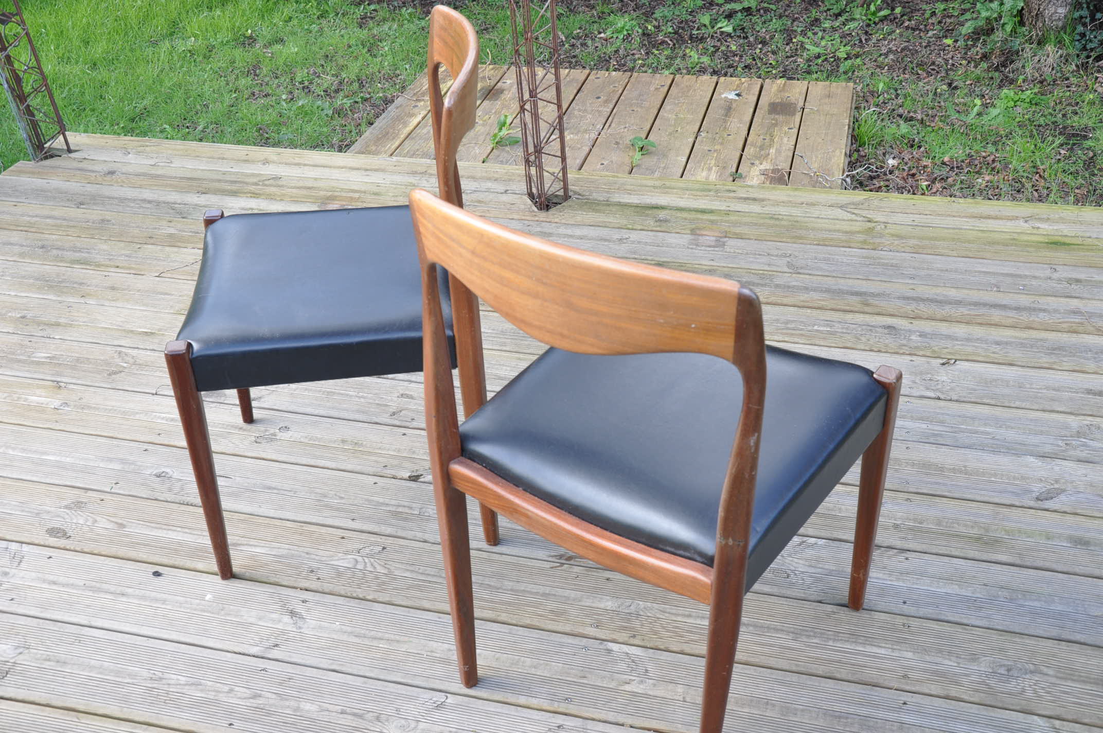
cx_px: 552
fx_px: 1148
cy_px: 366
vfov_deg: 35.4
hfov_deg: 51.3
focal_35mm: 38
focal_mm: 25
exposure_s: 1/60
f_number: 8
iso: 320
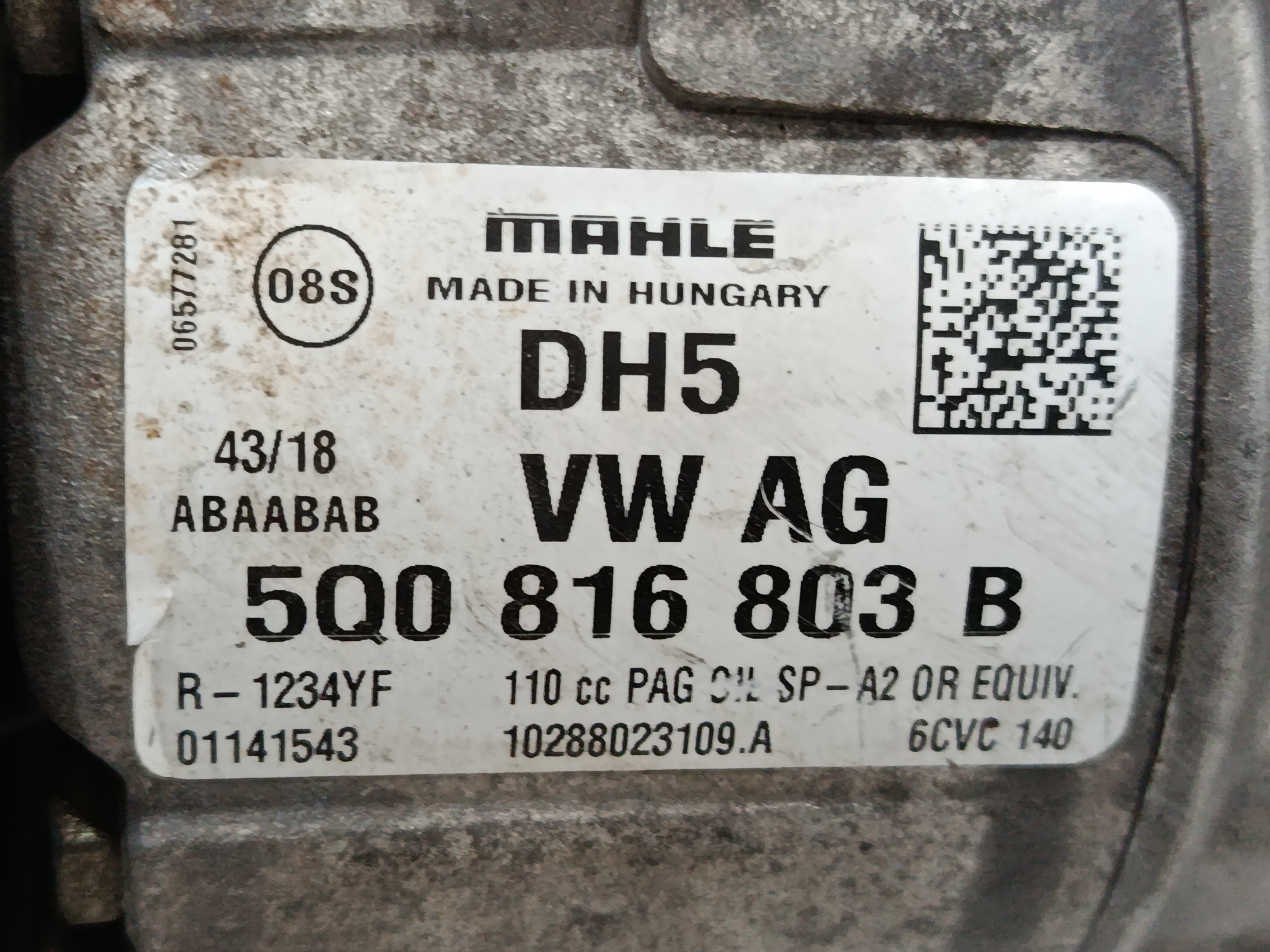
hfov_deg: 35.5
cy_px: 476
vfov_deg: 27.0
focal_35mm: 54
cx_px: 635
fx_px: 1981
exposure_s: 1/50
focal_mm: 5.24
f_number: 1.7
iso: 949
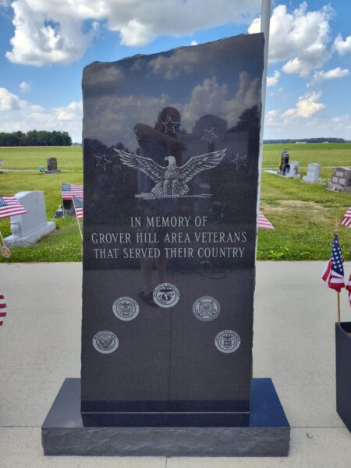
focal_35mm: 23
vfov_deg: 73.9
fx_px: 311
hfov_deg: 58.9
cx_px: 176
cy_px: 234
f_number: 1.8
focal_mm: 5.56
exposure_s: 1/954
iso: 100
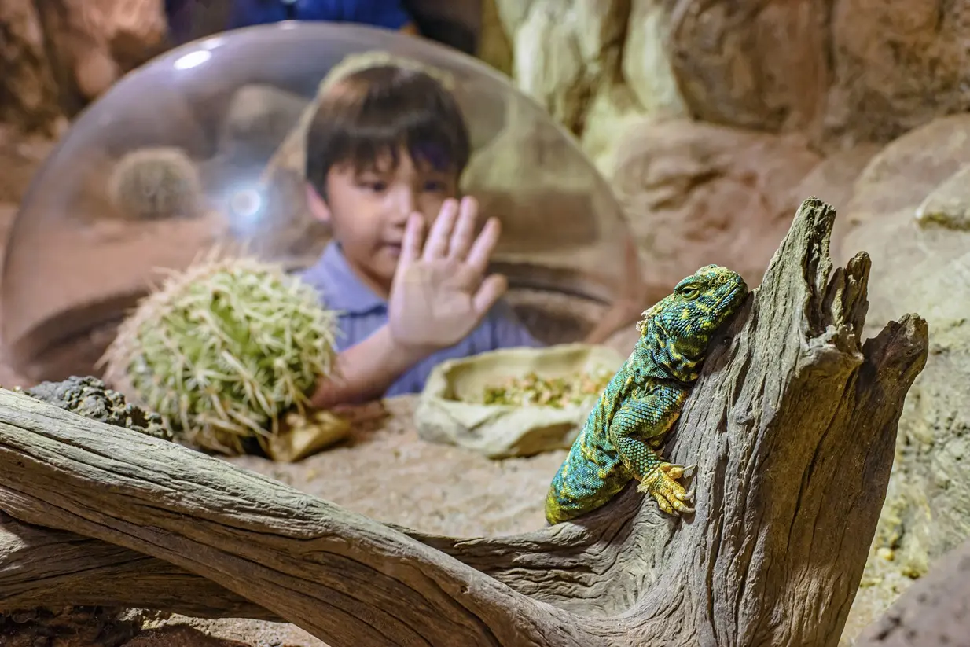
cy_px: 324
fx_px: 943
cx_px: 485
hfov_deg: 54.4
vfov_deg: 37.9
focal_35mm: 35
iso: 1250
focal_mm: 35
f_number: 8
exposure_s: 1/60
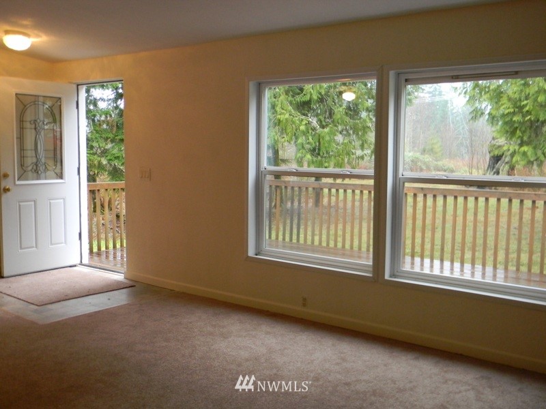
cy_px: 204
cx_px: 273
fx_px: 568
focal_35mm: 36
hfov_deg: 51.4
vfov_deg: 39.7
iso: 349
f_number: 3.7
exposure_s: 1/30
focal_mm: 6.4
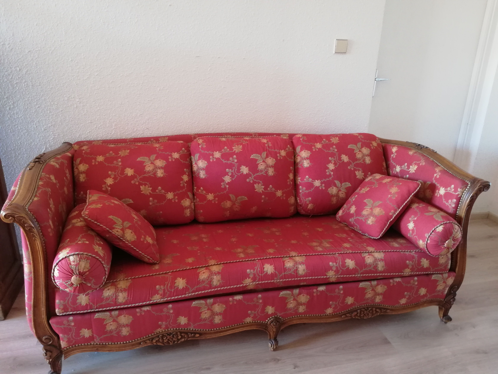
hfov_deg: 67.3
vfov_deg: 53.1
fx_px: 374
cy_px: 187
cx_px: 249
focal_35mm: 26
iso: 400
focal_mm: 3.81
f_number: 2.2
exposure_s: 1/25
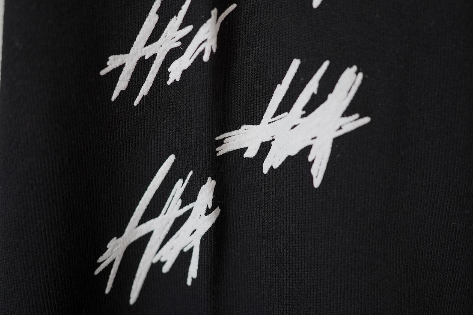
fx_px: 499
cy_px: 146
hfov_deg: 50.7
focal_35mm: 38
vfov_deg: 35.0
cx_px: 221
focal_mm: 35
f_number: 3.5
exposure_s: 1/500
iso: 1000
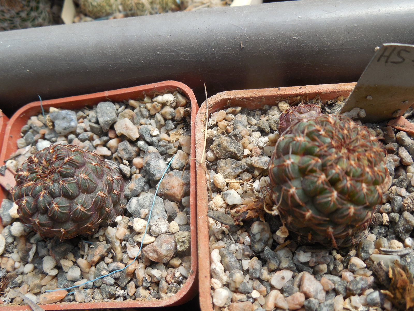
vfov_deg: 45.4
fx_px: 371
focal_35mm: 31
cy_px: 156
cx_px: 207
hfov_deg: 58.4
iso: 125
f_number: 3.6
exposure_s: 1/320
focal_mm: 5.6
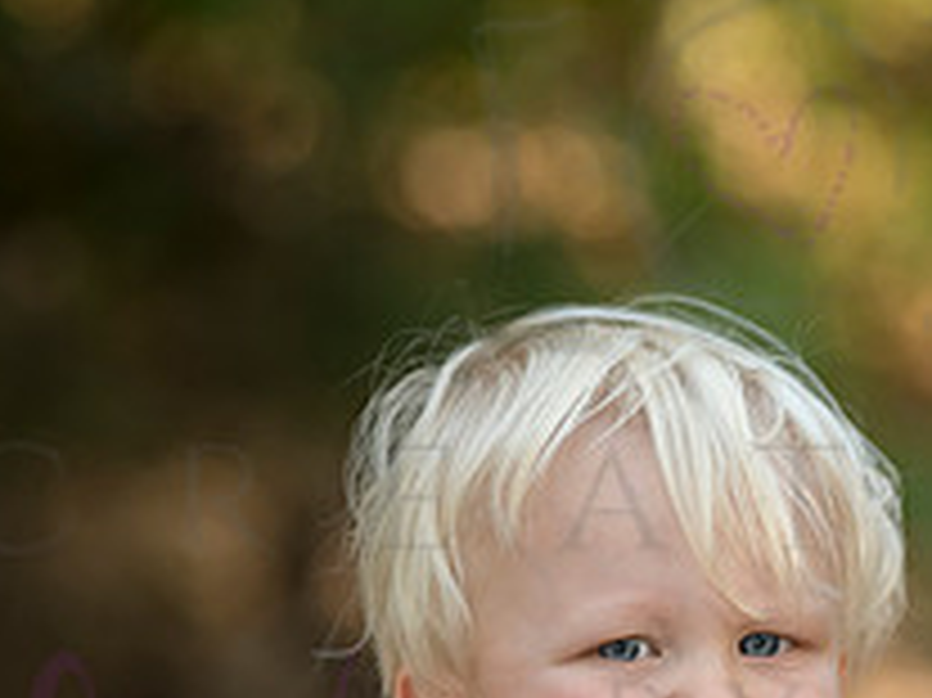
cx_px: 788
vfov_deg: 4.1
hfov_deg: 5.4
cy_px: 718
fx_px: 9795
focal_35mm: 364
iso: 400
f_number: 3.2
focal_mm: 135
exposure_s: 1/200
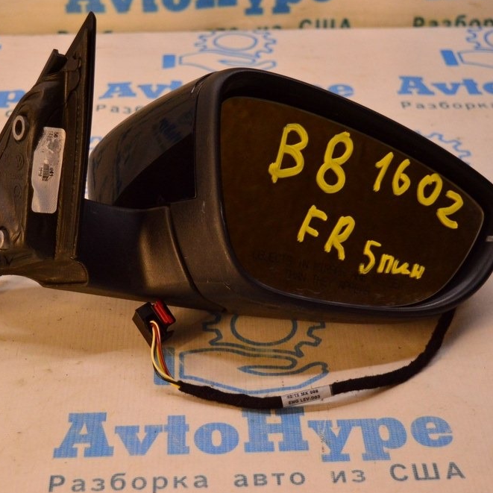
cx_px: 230
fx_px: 1144
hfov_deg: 24.3
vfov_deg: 24.3
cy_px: 245
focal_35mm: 71
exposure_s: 1/500
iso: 1600
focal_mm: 36
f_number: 4.8
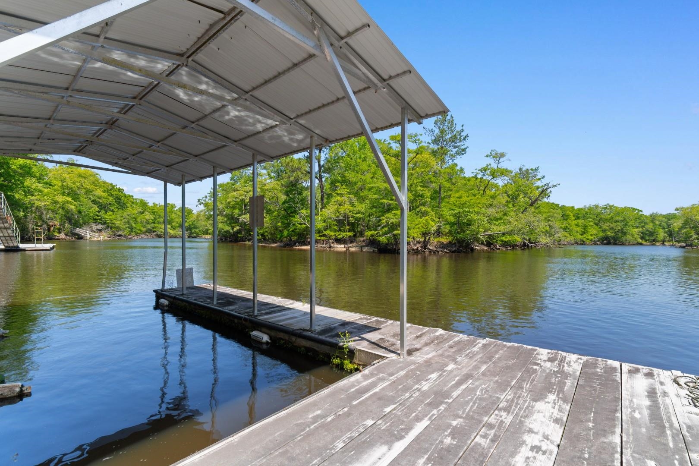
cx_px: 350
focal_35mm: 15
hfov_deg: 100.4
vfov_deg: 77.3
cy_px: 233
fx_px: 291
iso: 100
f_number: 6.3
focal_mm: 10
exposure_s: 1/160
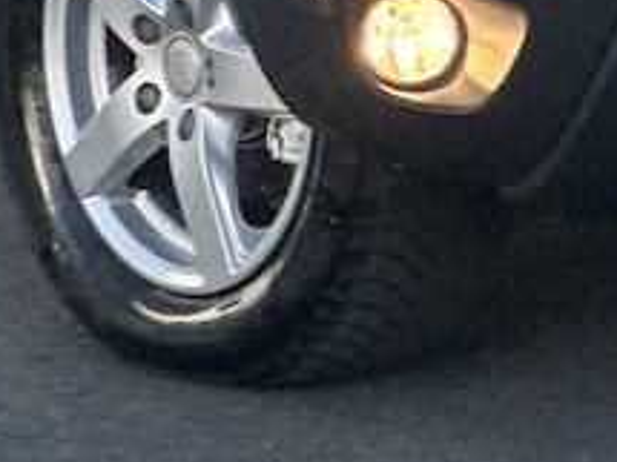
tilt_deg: -5.7
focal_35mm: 358
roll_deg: +0.8
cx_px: 1030
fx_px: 6377
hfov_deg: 5.5
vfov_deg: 4.1
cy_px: -390
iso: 32
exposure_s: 1/121
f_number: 2.8
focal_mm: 9
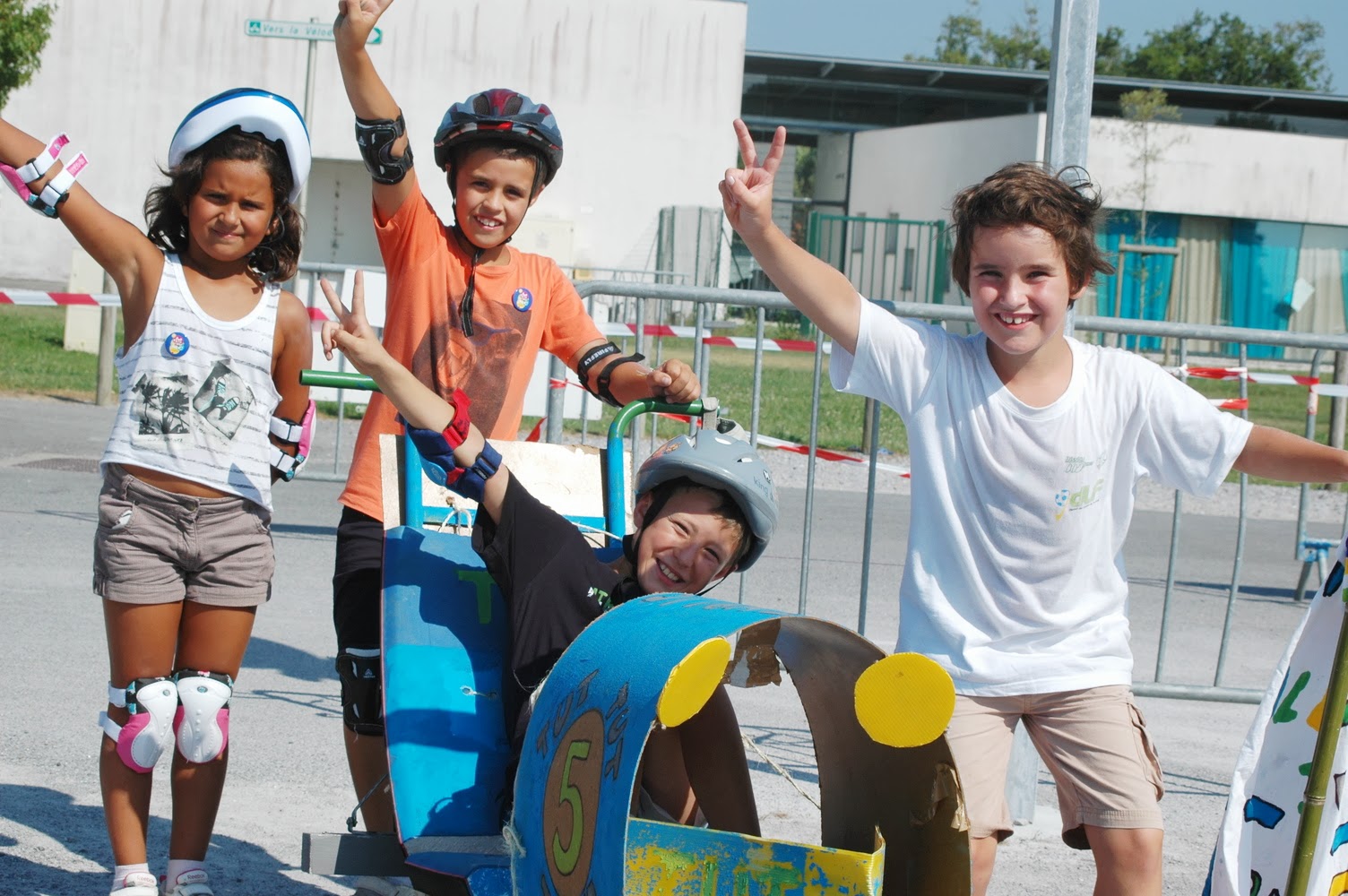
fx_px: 3143
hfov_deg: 24.2
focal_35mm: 84
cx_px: 674
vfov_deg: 16.2
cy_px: 448
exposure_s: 1/400
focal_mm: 56
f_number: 10
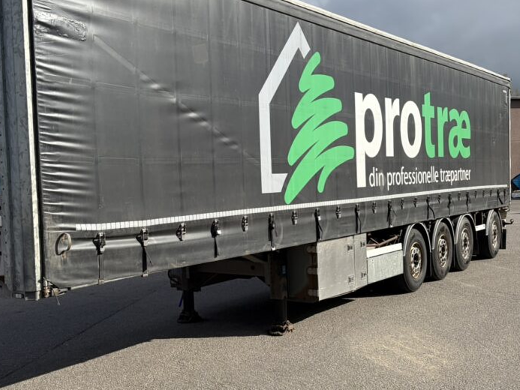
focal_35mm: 45
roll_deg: +2.2
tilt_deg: +0.4
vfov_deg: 32.2
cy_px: 204
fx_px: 676
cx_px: 200
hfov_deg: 41.8
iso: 64
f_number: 1.6
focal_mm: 5.96
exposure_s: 1/4329
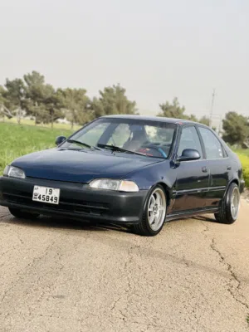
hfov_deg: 19.1
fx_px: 739
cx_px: 124
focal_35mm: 77
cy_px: 166
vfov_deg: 25.3
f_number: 2.8
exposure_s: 1/469
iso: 32
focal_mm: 9
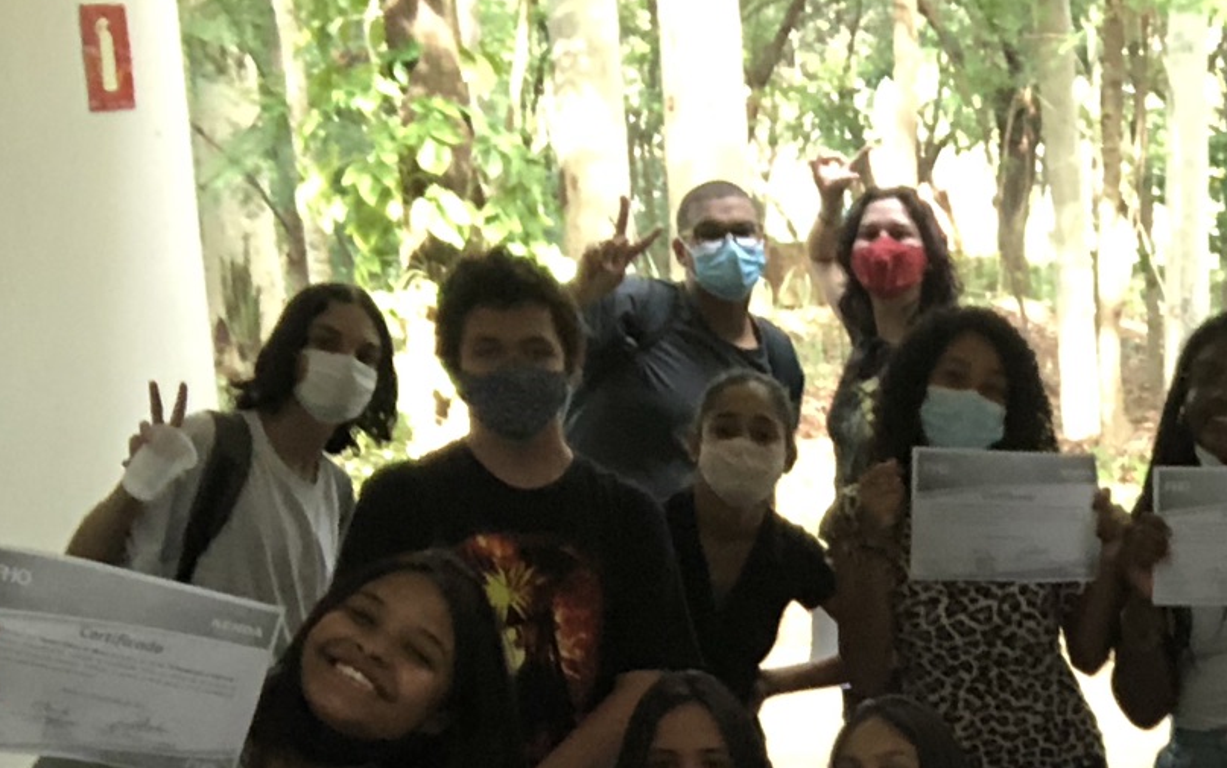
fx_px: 2877
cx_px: 1177
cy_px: 1158
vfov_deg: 14.2
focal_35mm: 86
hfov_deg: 23.2
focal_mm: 2.87
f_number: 2.2
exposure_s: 1/60
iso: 200
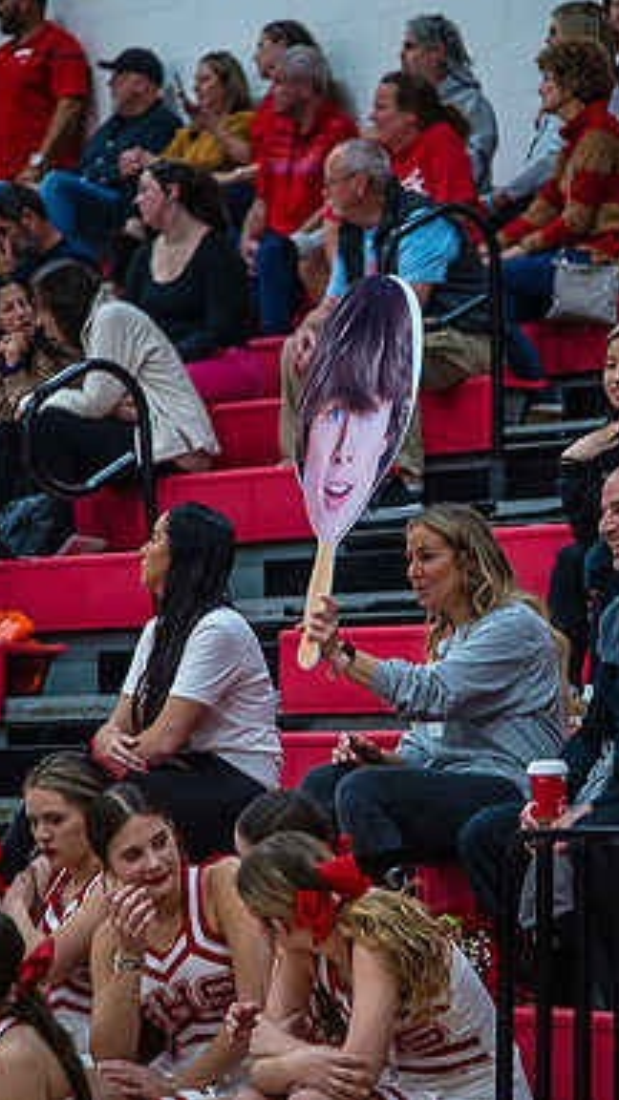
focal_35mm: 190
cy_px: 550
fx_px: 5544
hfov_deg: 6.4
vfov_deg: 11.3
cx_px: 453
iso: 2000
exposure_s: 1/320
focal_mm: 120
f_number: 4
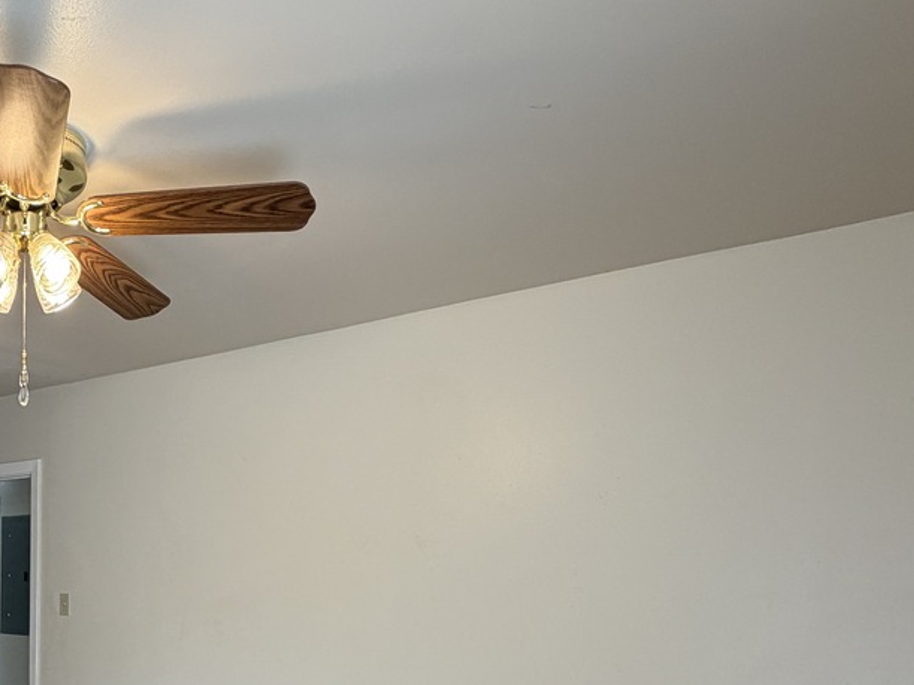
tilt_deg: -9.1
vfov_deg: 37.2
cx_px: 55
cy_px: 722
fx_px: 871
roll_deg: -0.4
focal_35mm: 33
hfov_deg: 48.2
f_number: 2.2
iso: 125
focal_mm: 2.22
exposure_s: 1/120
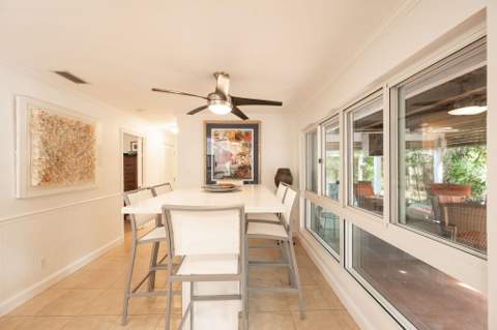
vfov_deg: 81.1
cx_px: 248
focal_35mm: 14
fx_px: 193
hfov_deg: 104.3
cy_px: 165
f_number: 8
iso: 1600
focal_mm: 14
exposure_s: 1/30
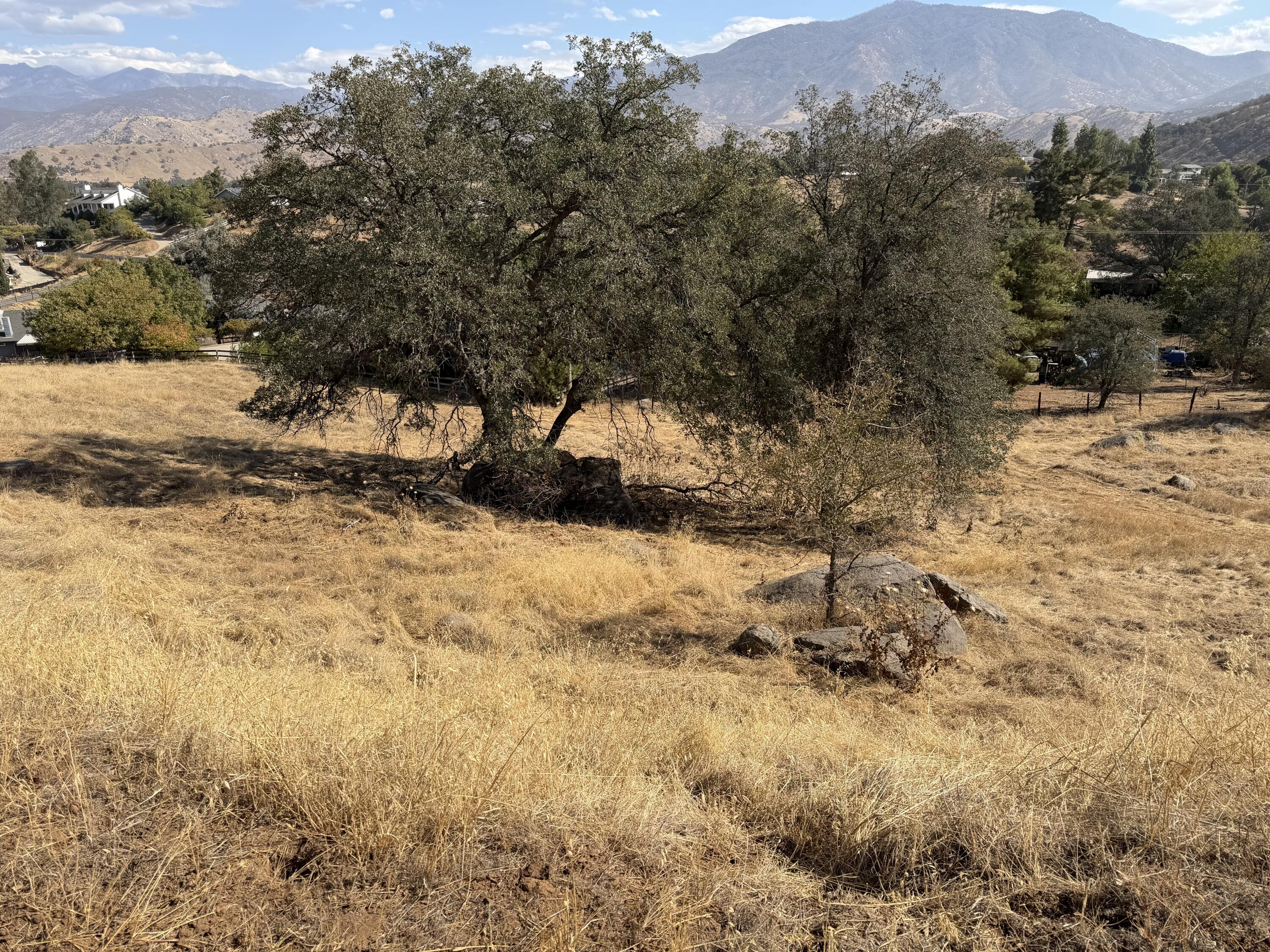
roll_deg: +0.5
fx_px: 881
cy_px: 476
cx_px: 635
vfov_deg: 56.8
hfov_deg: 71.6
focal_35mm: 24
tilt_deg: -17.4
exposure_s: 1/4405
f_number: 1.78
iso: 80
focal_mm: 6.76
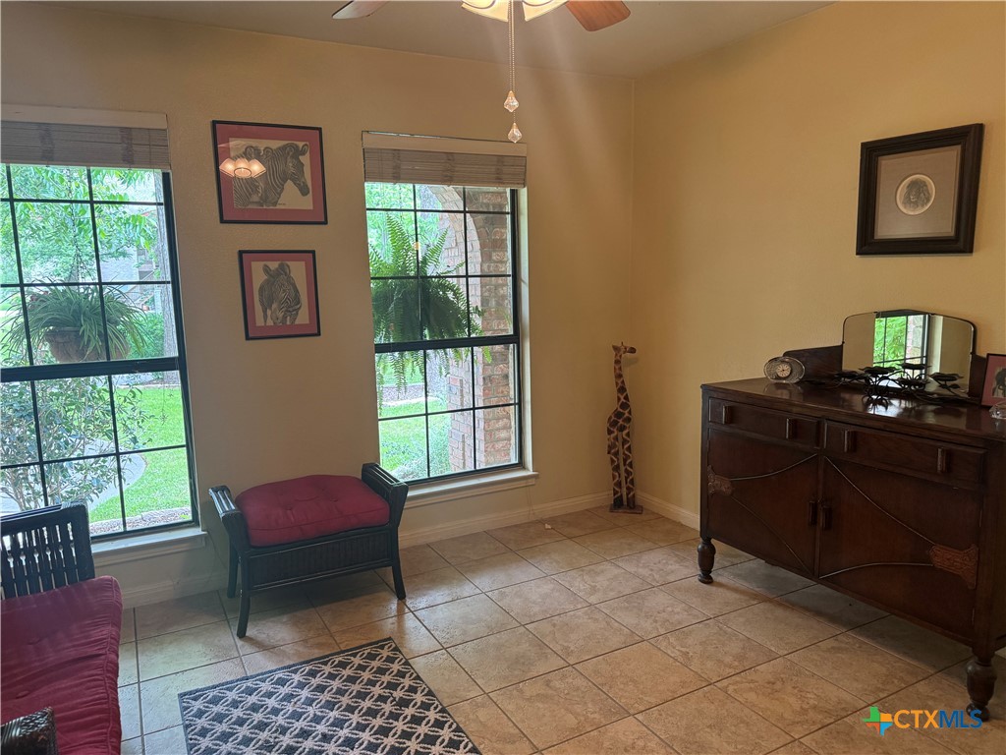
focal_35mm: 24
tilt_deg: -8.9
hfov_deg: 71.6
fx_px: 697
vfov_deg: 56.8
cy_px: 378
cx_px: 503
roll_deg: +1.6
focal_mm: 6.76
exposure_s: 1/60
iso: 250
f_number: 1.78
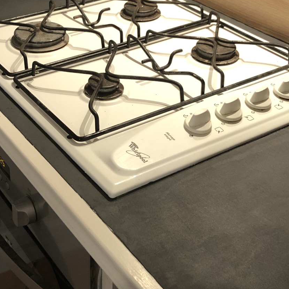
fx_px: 576
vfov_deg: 28.0
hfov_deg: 28.0
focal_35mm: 61
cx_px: 95
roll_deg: +1.0
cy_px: 96
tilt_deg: -28.9
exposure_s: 1/17
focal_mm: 3.99
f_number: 1.8
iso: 64
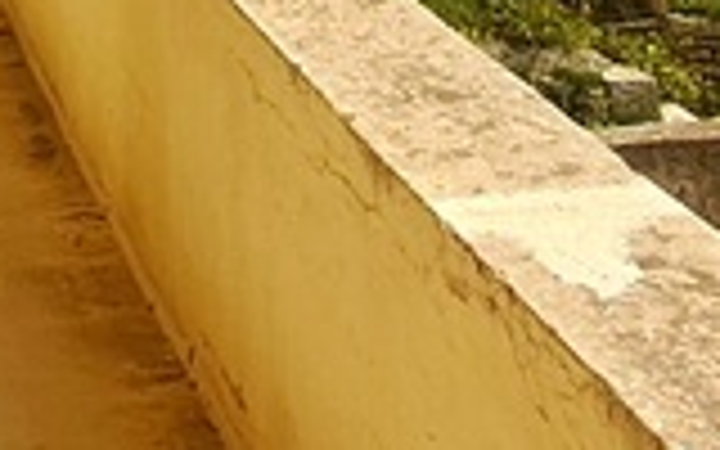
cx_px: -63
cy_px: -684
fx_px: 1727
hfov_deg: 22.3
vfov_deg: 11.7
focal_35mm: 88
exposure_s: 1/2500
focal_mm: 1.42
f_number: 2.2
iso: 40
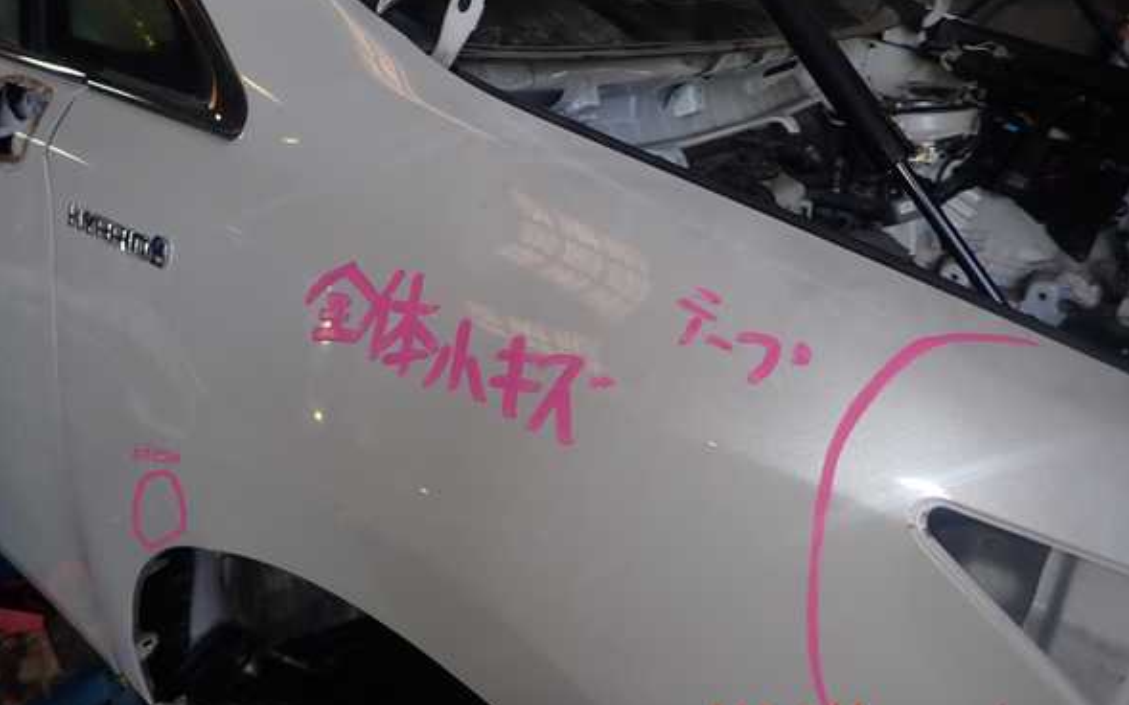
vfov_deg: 46.0
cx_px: 571
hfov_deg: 68.4
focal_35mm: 27
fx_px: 831
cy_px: 318
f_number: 5.6
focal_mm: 4.5
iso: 100
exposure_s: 1/30
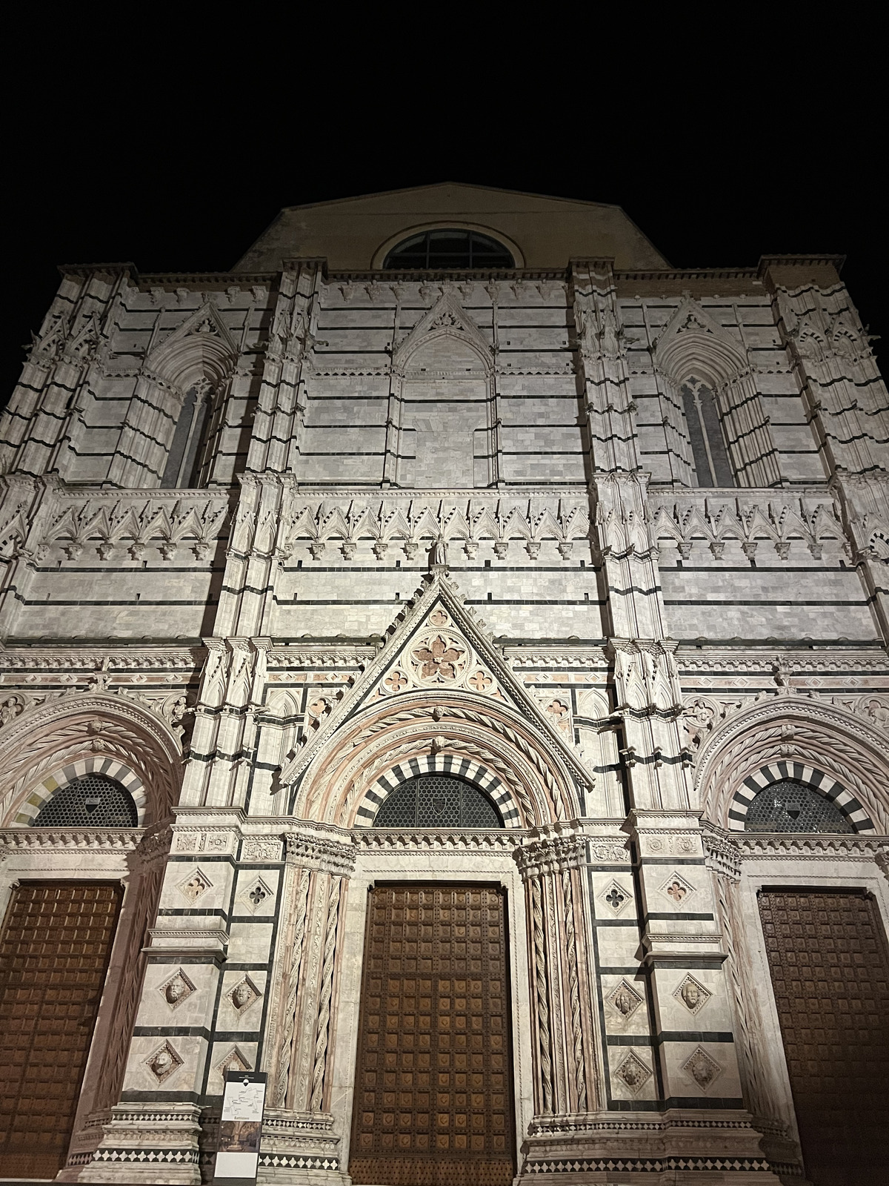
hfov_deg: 53.1
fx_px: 890
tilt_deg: +36.6
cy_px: 593
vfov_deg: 67.3
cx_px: 444
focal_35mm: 26
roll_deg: -1.4
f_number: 1.5
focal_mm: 5.7
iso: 500
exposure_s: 1/33
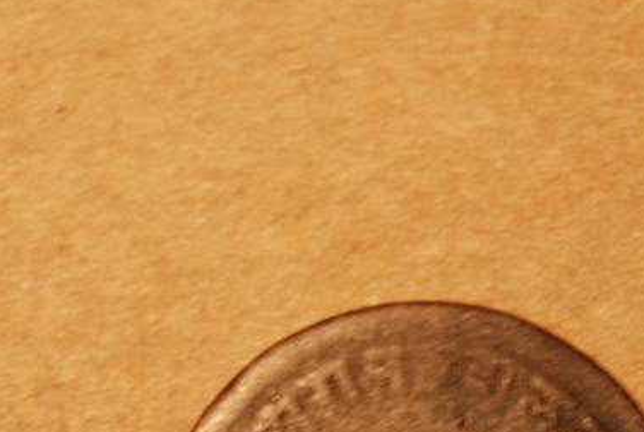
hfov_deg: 9.4
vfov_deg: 6.3
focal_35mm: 219
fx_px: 3930
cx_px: 305
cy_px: 441
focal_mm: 55
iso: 400
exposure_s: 1/25
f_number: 5.6
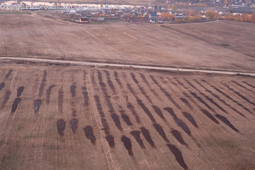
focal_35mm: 50
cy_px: 85
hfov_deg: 39.6
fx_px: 354
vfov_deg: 27.0
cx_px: 128
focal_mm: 50
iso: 320
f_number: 5.6
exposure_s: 1/100
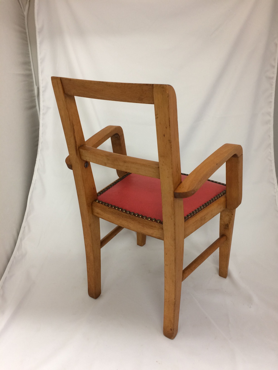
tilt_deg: -25.2
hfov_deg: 48.2
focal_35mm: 29
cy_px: 185
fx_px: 311
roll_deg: +2.1
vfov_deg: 61.7
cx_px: 139
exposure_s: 1/33
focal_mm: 4.15
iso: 100
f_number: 2.2
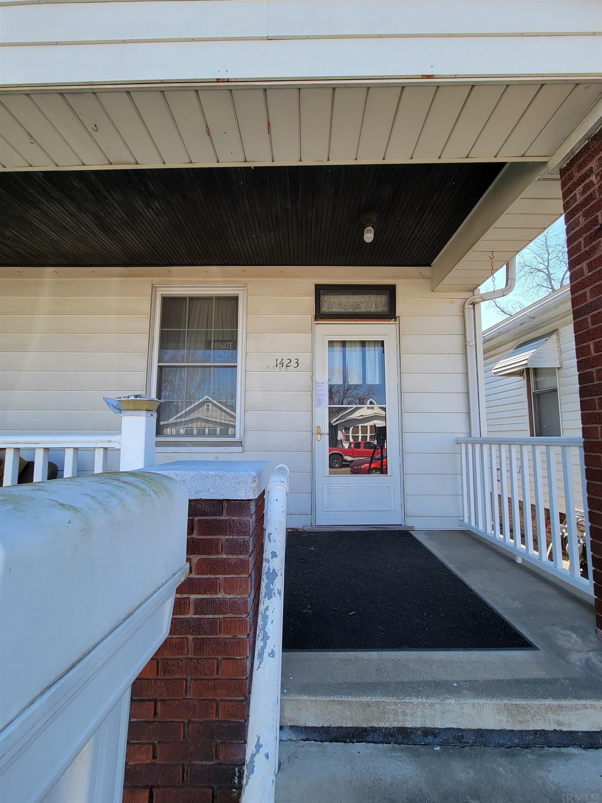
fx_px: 301
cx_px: 301
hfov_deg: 89.9
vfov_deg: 106.2
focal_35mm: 13
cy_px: 402
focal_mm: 2.2
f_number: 2.2
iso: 50
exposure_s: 1/322
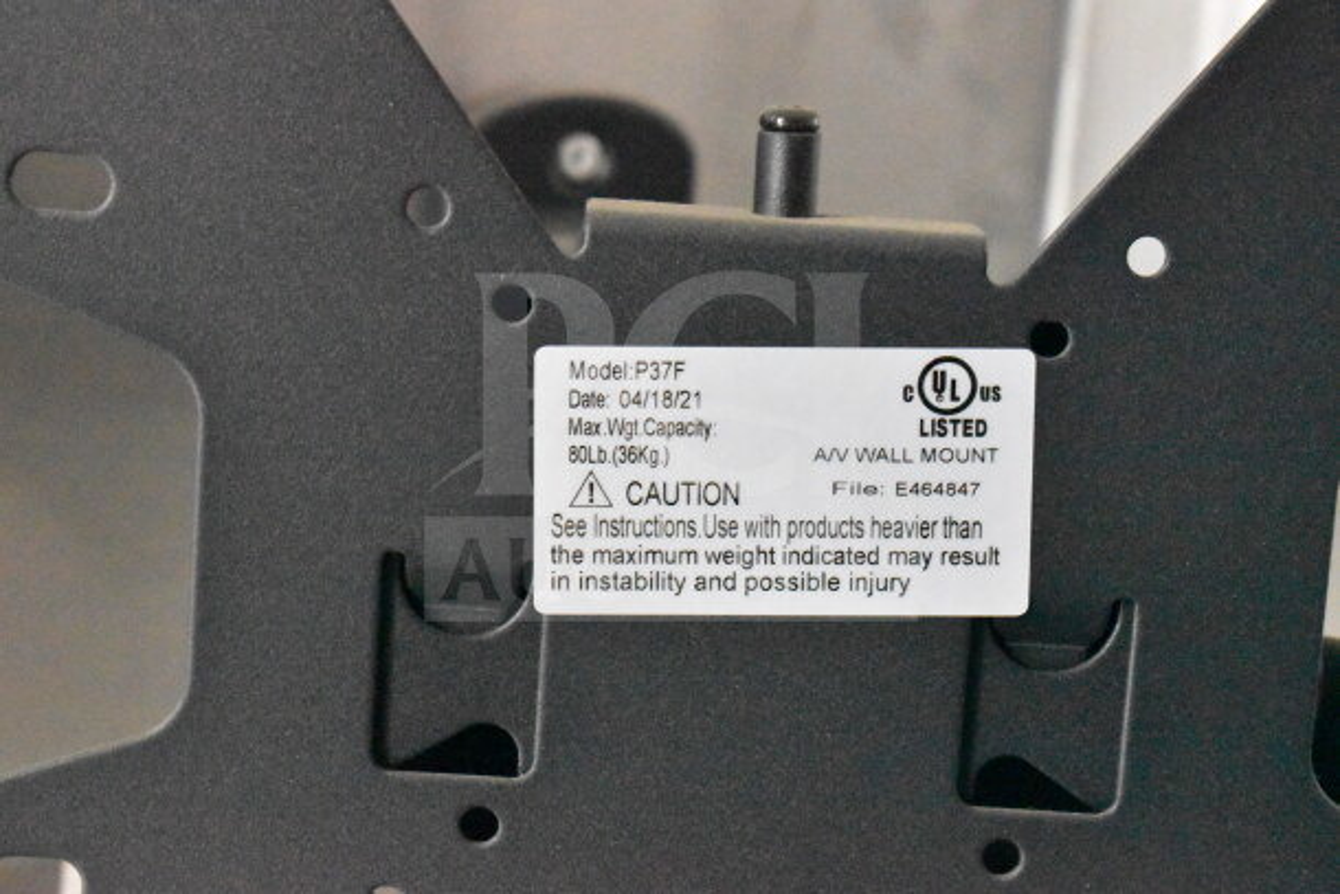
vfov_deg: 16.6
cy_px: 447
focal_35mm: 82
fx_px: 3071
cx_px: 670
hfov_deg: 24.6
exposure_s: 1/50
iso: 25600
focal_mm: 55
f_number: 5.6
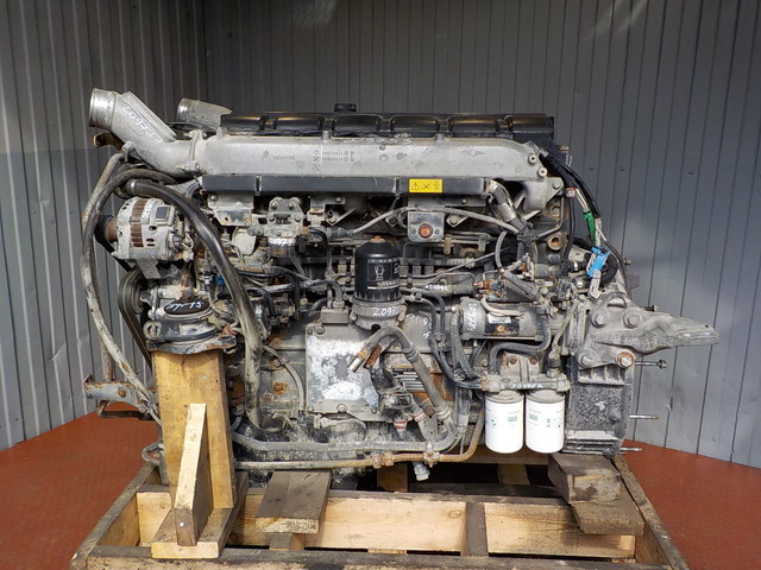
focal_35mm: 30
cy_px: 285
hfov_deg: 60.0
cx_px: 380
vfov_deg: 46.8
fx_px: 660
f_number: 3.3
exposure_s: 1/160
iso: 125
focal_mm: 4.1
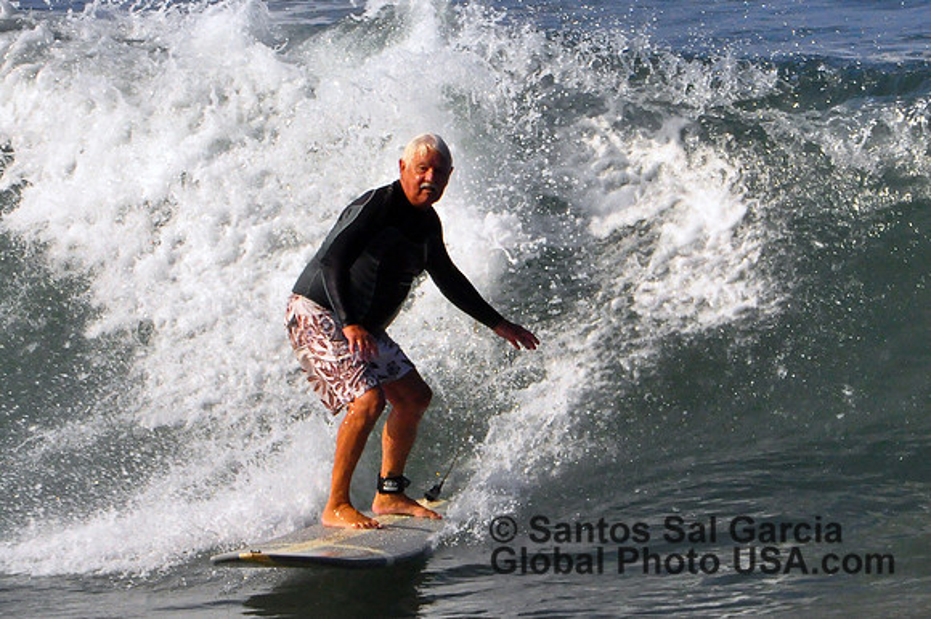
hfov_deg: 2.5
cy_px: 310
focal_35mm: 825
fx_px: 21322
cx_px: 466
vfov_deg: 1.7
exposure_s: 1/500
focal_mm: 550
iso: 1250
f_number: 20
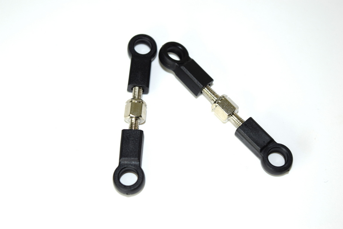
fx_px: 786
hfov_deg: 24.6
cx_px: 172
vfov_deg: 16.6
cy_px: 114
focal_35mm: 82
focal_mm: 55
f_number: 5.6
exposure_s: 1/100
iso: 100
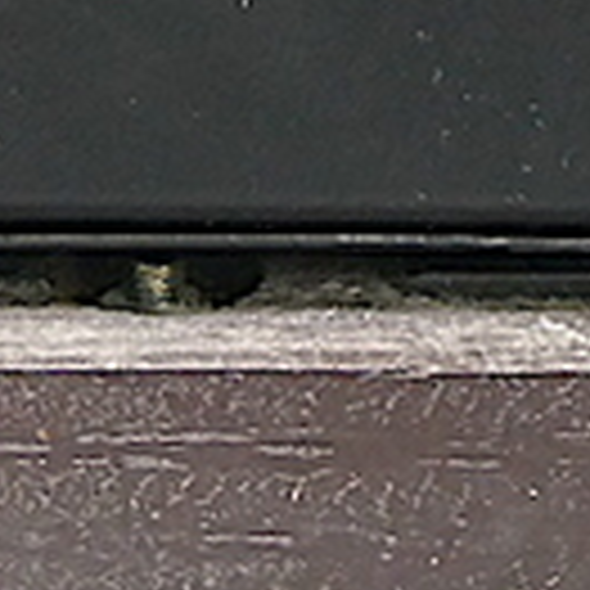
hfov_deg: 1.5
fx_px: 23101
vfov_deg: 1.5
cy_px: -734
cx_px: -1022
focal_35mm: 1198
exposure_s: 1
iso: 200
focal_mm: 33.2
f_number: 5.6
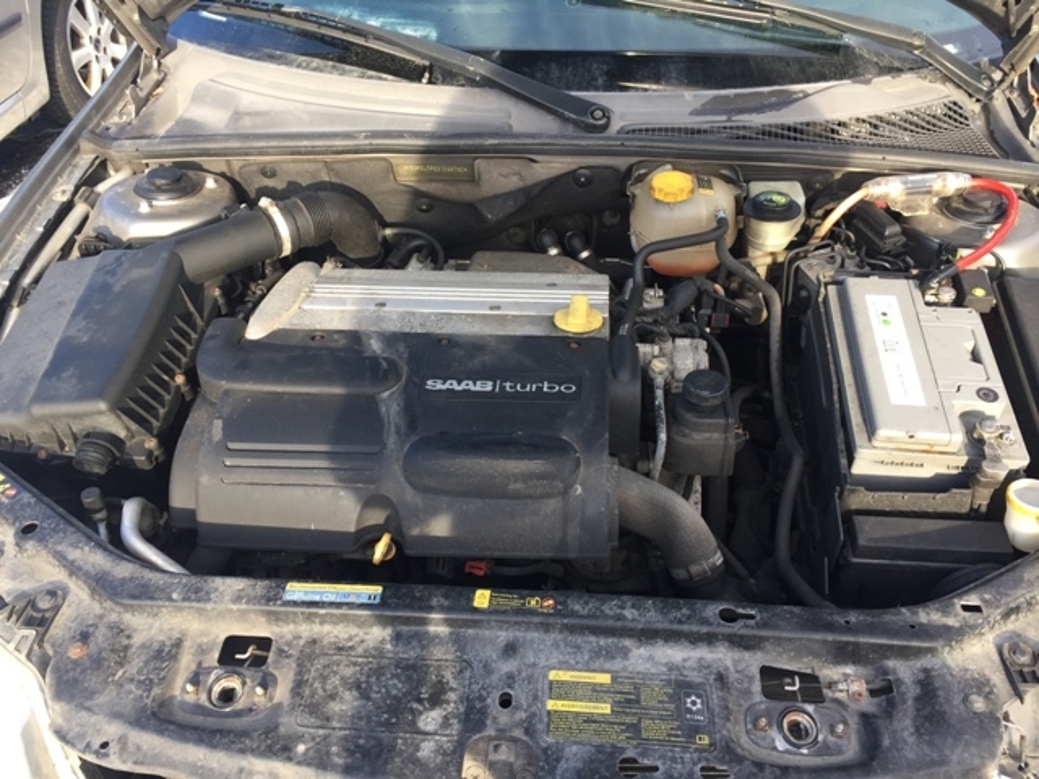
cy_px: 390
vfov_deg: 48.2
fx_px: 870
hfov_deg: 61.7
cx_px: 520
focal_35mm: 29
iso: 32
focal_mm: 4.15
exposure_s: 1/118
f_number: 2.2
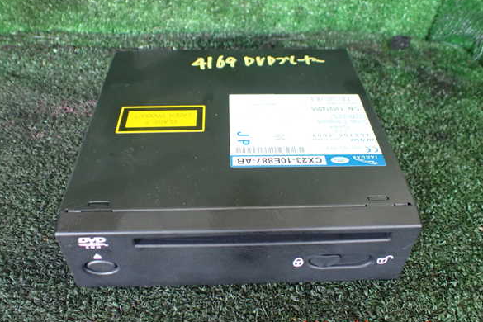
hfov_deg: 58.7
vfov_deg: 41.1
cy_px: 154
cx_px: 243
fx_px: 429
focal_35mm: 32
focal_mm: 5.4
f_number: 2.3
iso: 800
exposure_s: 1/125
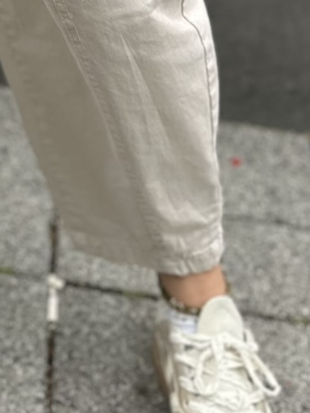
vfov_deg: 17.5
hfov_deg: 14.5
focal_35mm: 96
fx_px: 1146
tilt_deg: -15.2
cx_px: -134
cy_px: -275
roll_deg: -2.9
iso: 80
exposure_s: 1/971
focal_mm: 6.86
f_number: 1.78
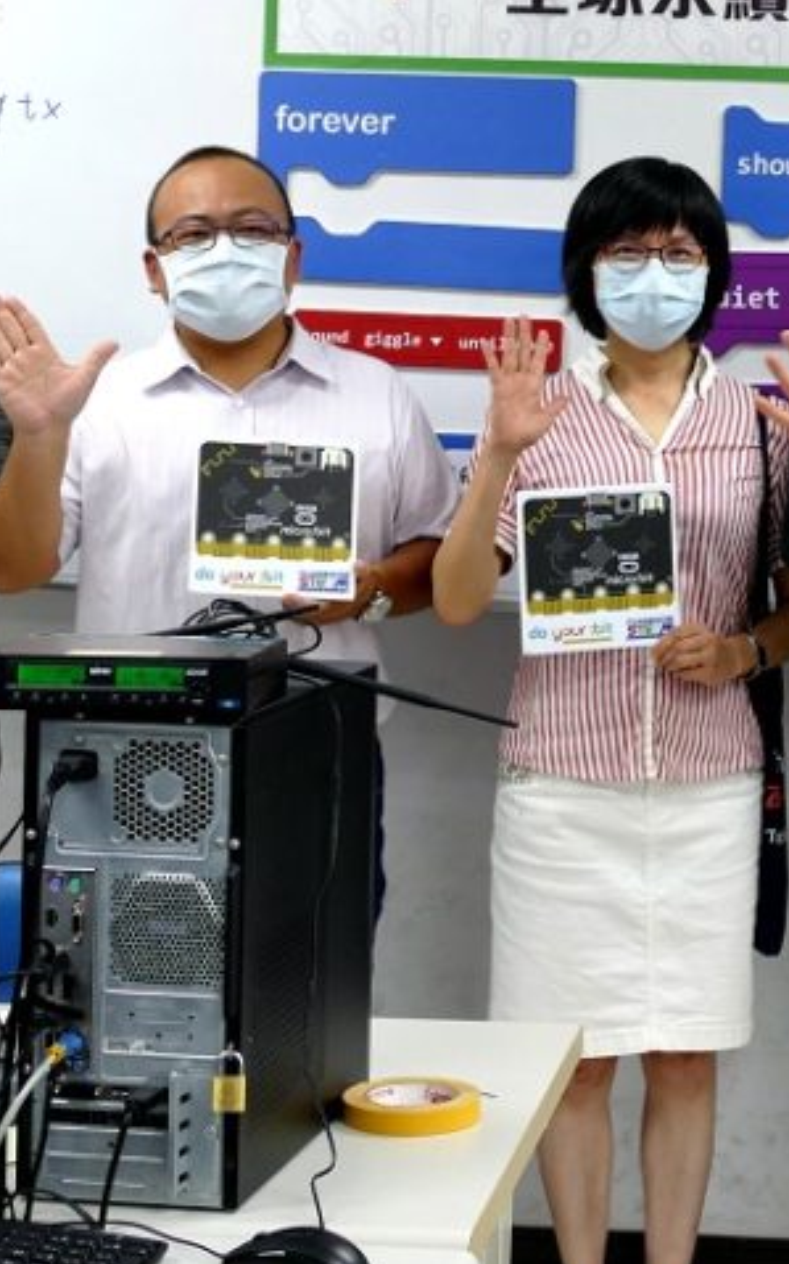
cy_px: 387
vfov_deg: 24.2
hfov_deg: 15.0
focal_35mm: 85
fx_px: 2927
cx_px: 873
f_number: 3.1
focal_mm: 14.24
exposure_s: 1/80
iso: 250
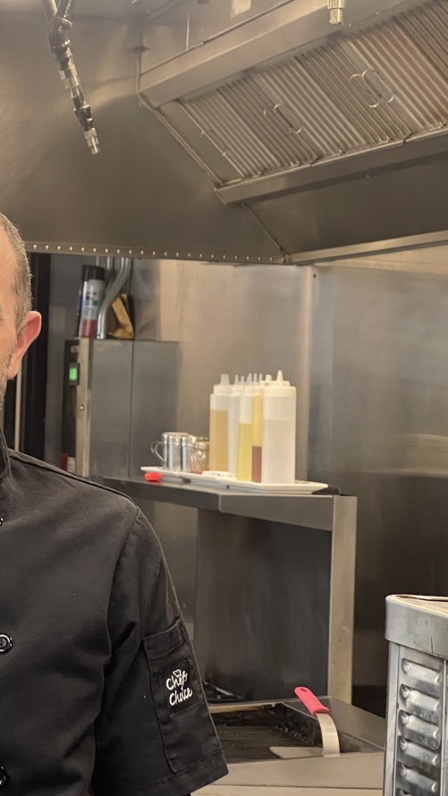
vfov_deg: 22.7
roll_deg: -2.6
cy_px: 400
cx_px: -80
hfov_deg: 12.6
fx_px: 1984
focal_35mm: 94
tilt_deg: -1.5
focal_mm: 7.5
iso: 200
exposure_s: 1/60
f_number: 2.2
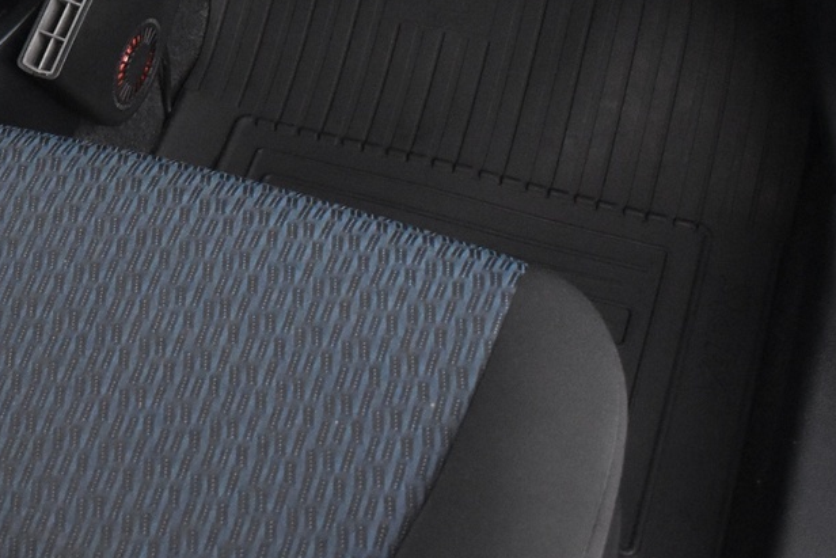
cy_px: -90
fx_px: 1649
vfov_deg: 18.3
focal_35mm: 71
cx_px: -27
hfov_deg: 26.7
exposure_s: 1/20
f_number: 3.5
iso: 3200
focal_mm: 18
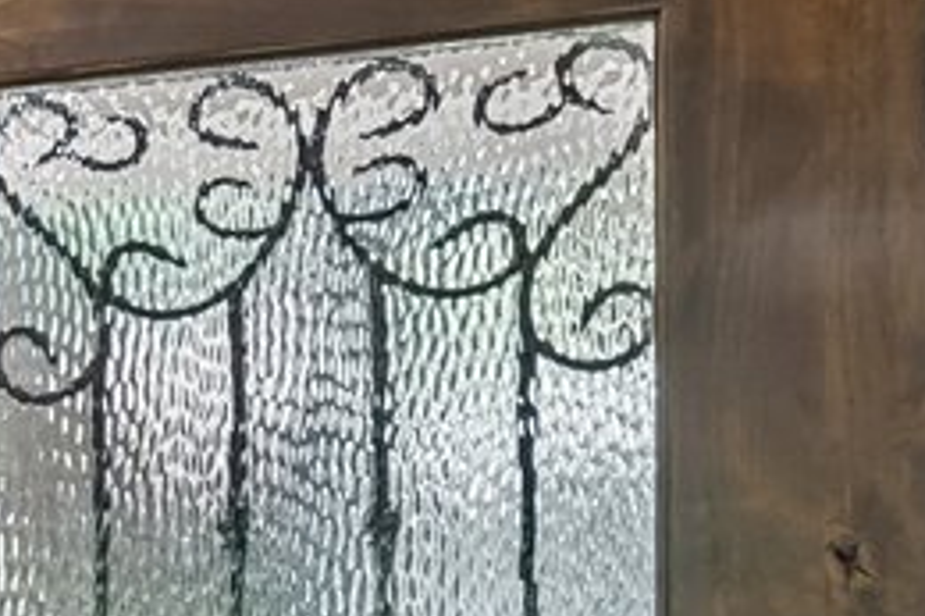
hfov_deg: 10.9
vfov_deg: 10.6
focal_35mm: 126
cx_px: -1850
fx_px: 3235
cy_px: 863
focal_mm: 16
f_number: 8
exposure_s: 1/10
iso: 400
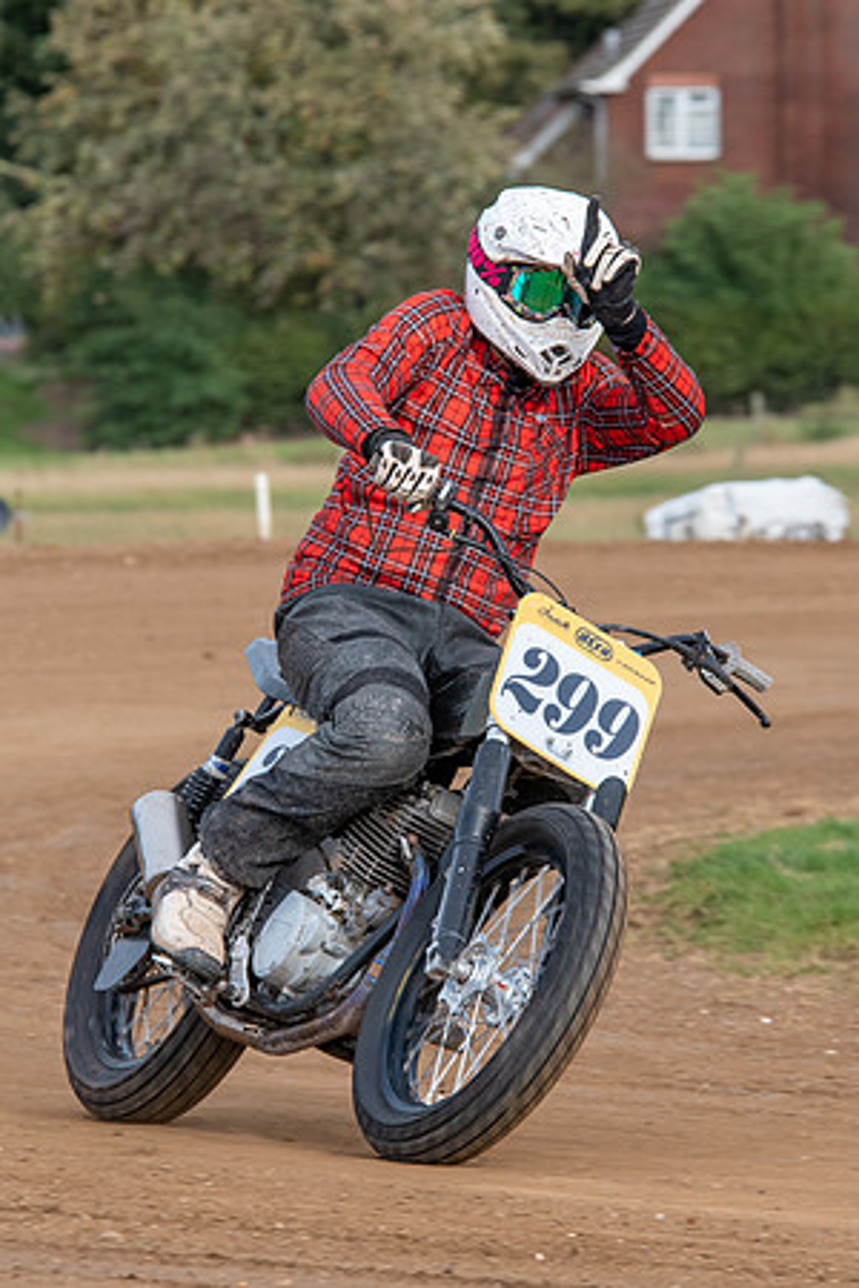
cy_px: 699
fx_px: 13049
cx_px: 436
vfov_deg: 5.7
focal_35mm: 365
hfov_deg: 3.8
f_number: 8
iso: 500
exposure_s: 1/400
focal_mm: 200
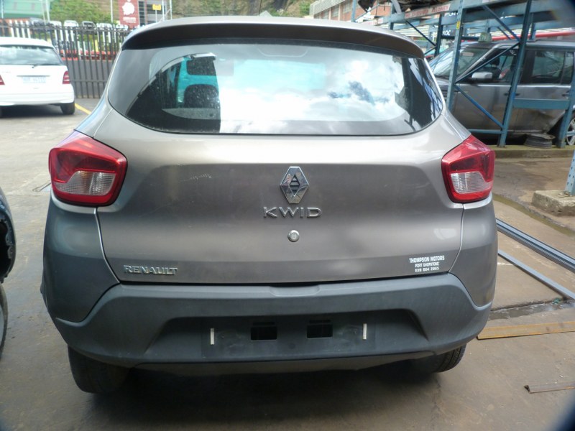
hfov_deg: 69.4
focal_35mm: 25
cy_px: 216
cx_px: 288
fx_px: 415
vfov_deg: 54.9
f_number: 3.2
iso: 125
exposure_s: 1/100
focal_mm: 4.5
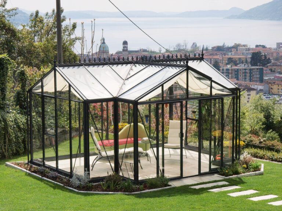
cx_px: 141
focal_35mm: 92
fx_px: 749
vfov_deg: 16.1
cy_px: 106
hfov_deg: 21.3
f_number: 9
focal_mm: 46
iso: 250
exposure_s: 1/800
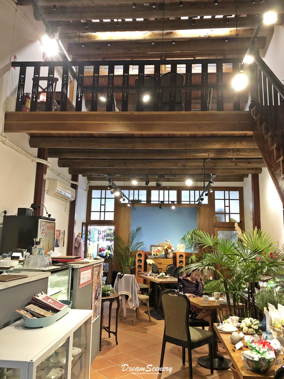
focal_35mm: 28
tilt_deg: +9.1
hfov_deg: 49.7
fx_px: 306
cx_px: 142
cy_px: 190
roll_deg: -1.8
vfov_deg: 63.4
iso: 100
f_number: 1.8
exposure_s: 1/11
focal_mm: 3.99
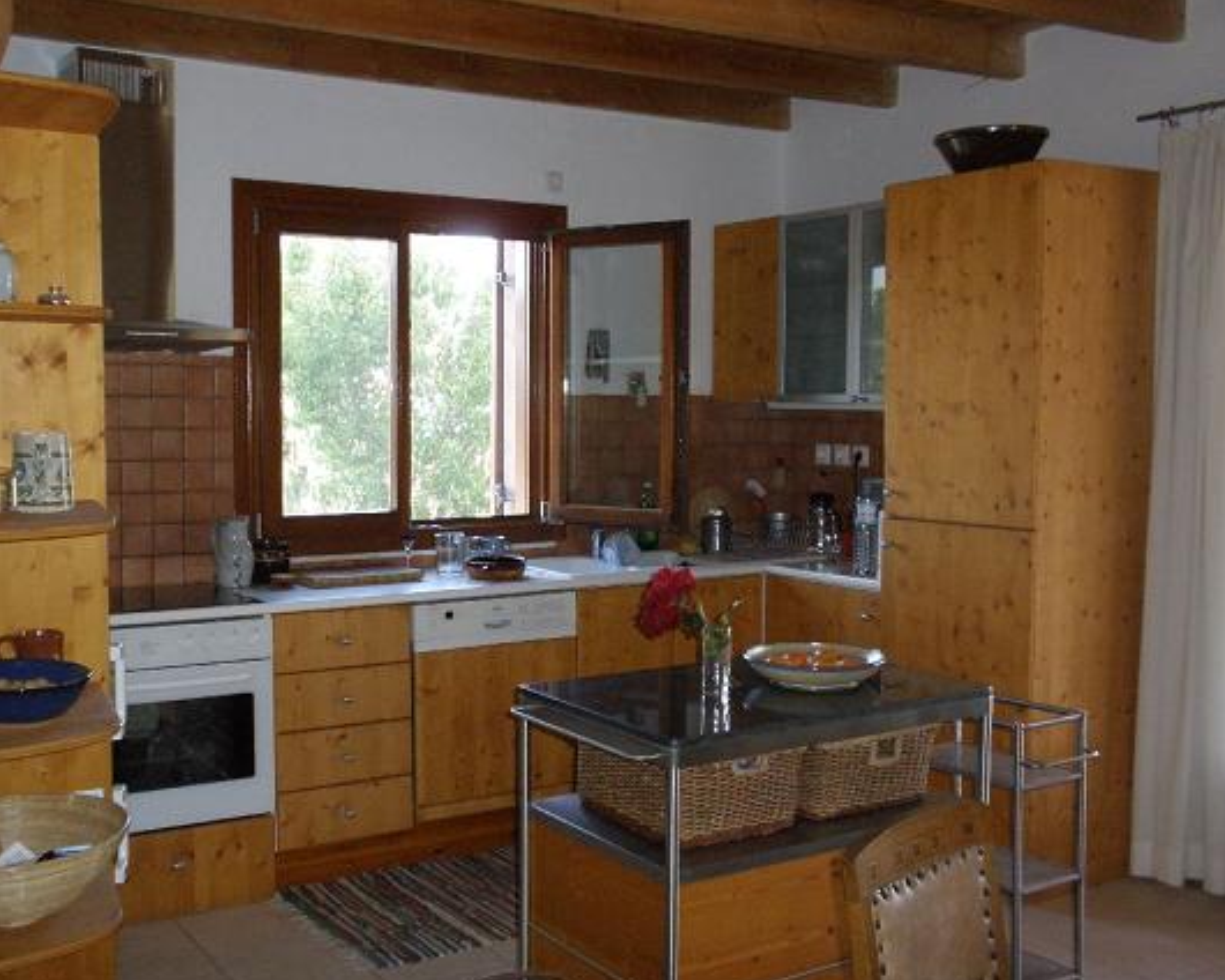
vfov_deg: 36.5
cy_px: 481
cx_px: 541
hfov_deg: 44.7
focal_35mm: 41
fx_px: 1486
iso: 200
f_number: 3.5
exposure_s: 1/30
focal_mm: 6.6
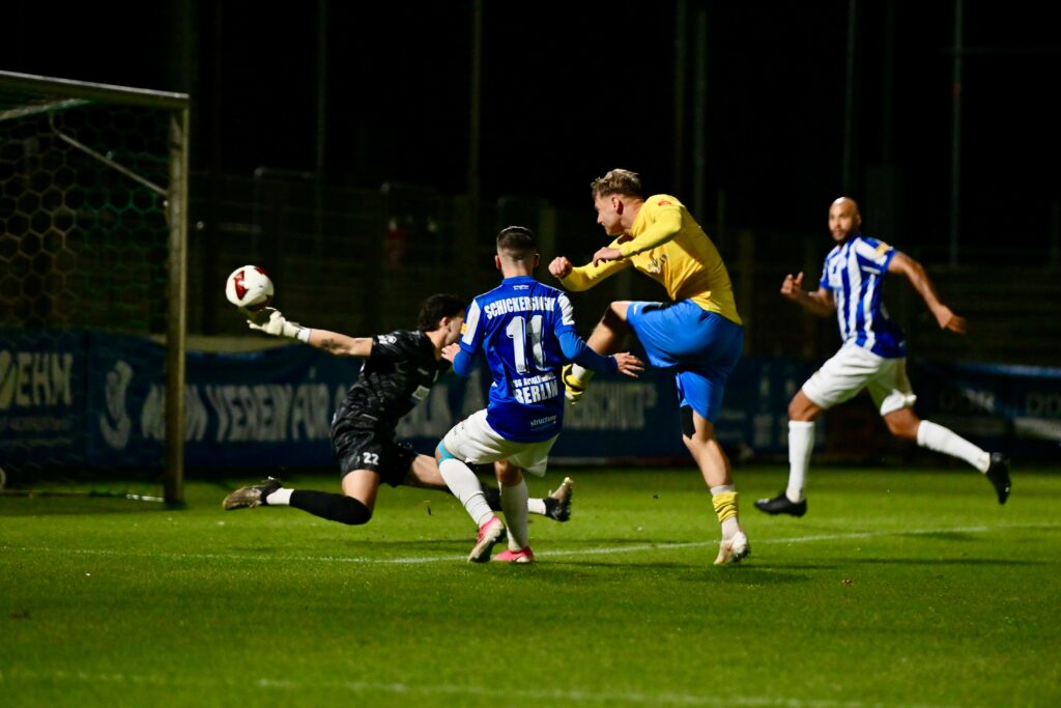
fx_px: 4863
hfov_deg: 12.5
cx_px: 530
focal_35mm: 165
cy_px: 354
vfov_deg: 8.3
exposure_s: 1/1600
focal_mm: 165
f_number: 2.8
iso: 3200
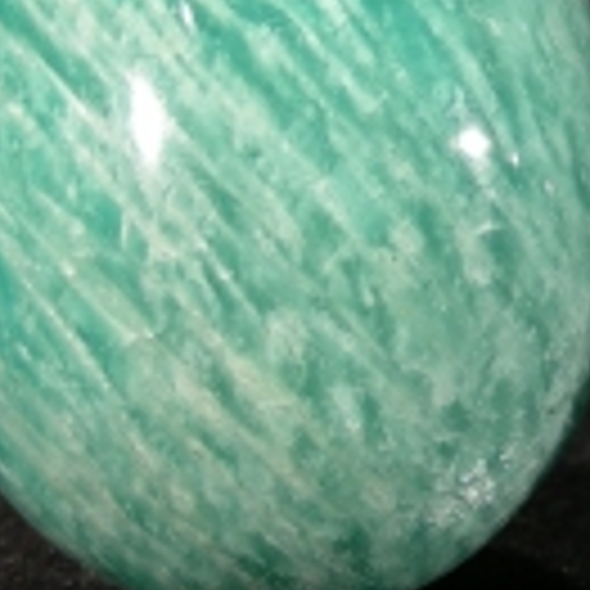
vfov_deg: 8.0
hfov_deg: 8.0
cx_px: 676
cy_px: 142
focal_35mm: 218
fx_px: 4204
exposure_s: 1/14.5
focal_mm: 13.2
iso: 50
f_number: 3.5
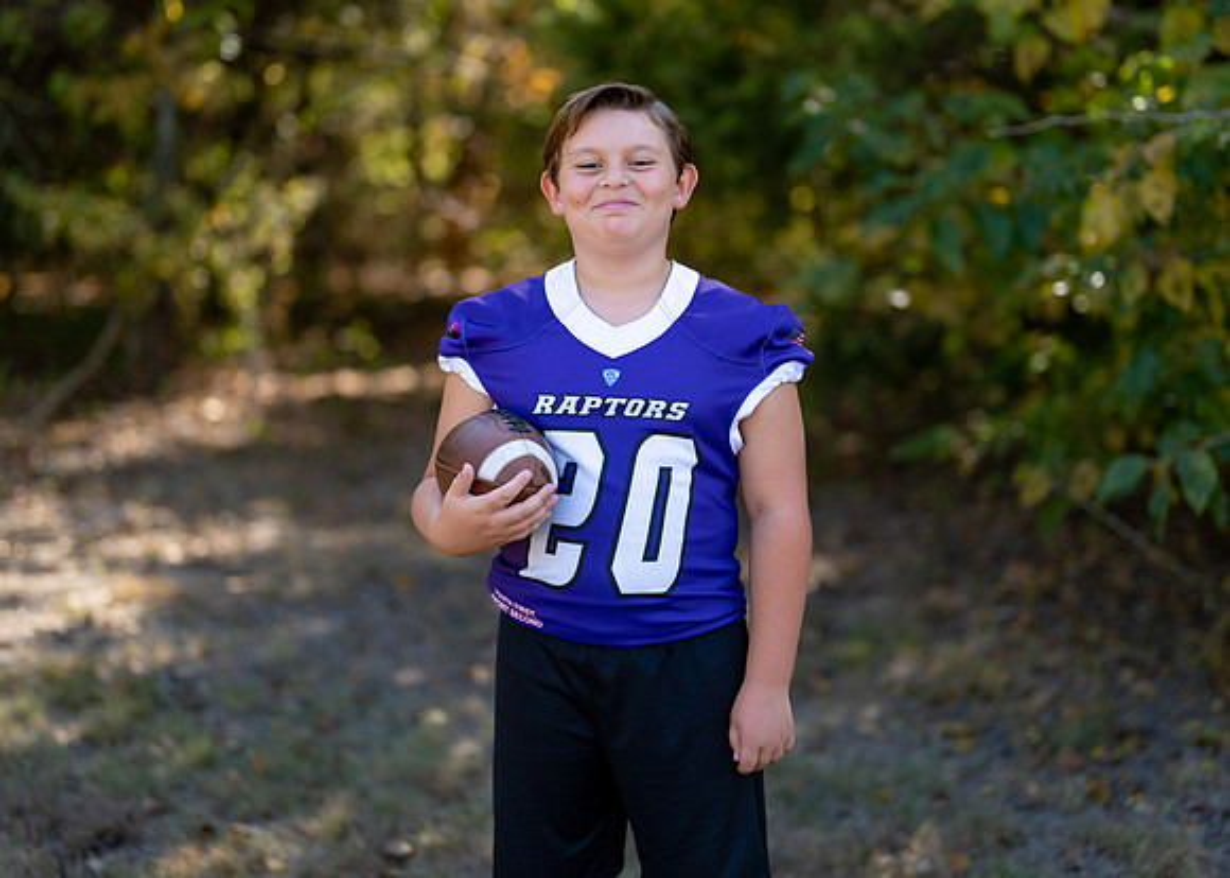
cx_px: 652
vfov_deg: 23.8
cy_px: 386
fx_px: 2079
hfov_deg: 33.0
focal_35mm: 60
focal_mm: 50
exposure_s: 1/2000
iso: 100
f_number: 1.2
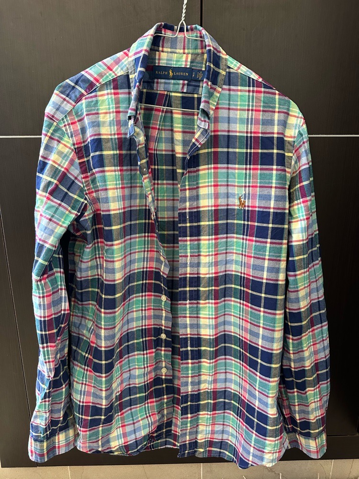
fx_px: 332
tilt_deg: -14.3
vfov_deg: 71.6
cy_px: 240
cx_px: 180
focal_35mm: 24
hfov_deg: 56.8
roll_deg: +0.0
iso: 320
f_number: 1.78
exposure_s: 1/60
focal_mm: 6.86
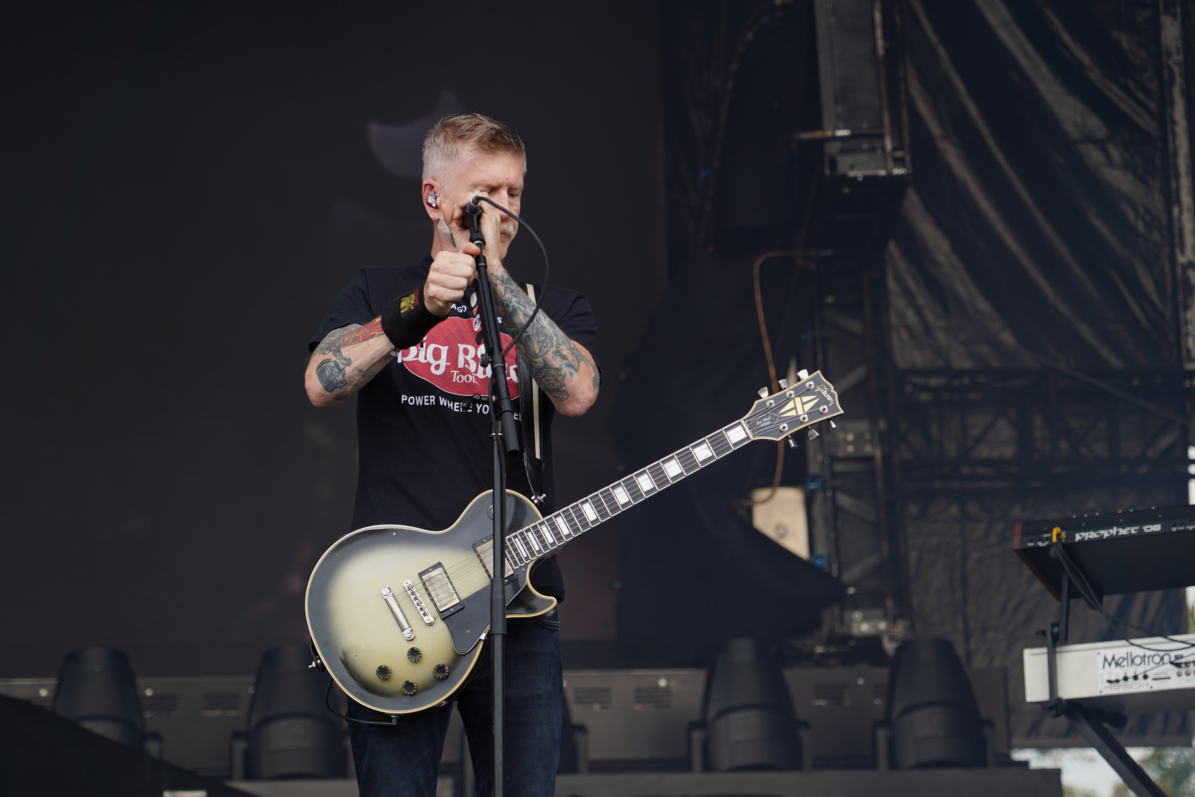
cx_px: 598
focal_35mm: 105
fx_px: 3485
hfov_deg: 19.5
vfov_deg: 13.0
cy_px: 398
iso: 100
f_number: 4.5
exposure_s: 1/160
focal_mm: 105
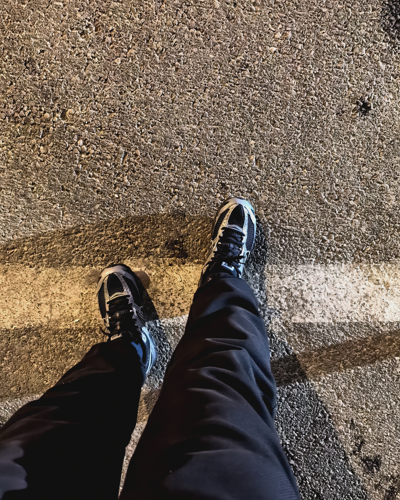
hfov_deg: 53.2
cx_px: 203
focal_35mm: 27
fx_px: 400
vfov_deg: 64.1
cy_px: 254
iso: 2500
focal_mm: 5.75
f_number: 1.4
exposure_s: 1/50
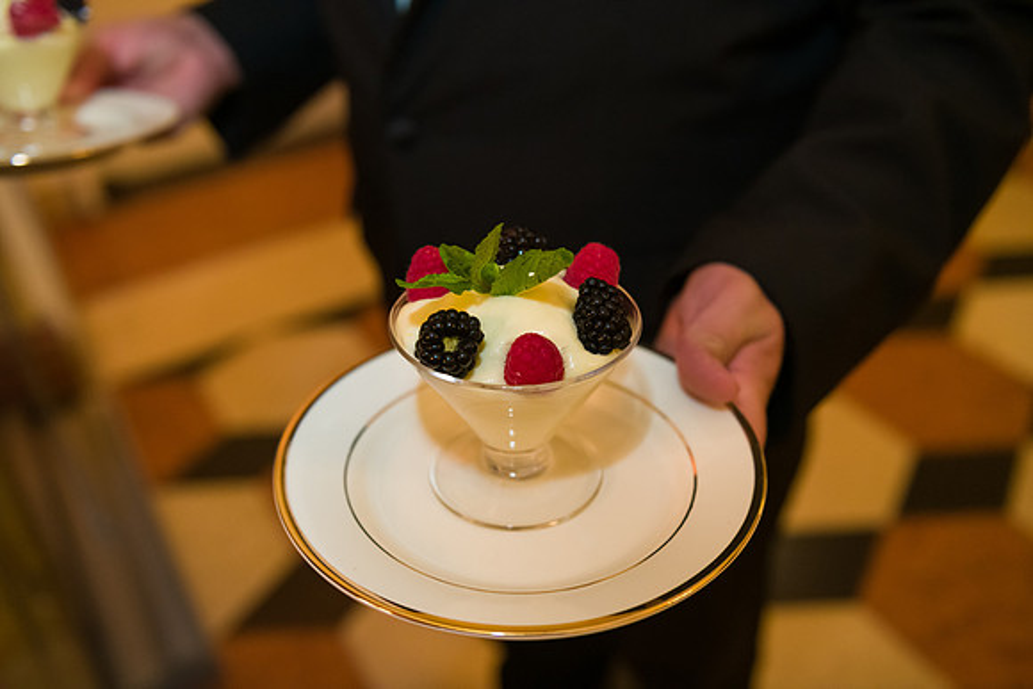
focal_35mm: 35
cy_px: 344
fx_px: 1004
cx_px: 516
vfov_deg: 37.9
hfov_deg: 54.4
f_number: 3.2
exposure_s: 1/100
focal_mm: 35
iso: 3200
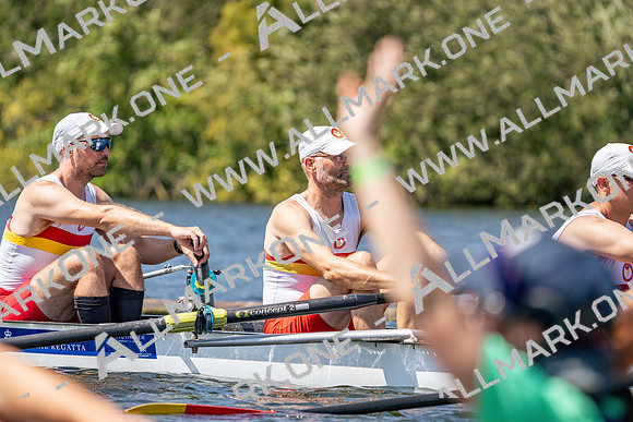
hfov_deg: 5.8
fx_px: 6261
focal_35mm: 356
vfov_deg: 3.9
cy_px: 211
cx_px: 316
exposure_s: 1/2000
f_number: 6.3
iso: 400
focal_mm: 356
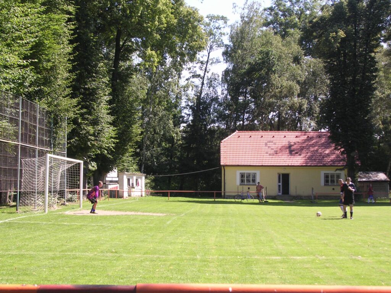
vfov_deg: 21.9
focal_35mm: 67
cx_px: 196
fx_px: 757
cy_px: 146
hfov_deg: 29.0
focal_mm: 10.2
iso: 100
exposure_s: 1/198
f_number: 3.6
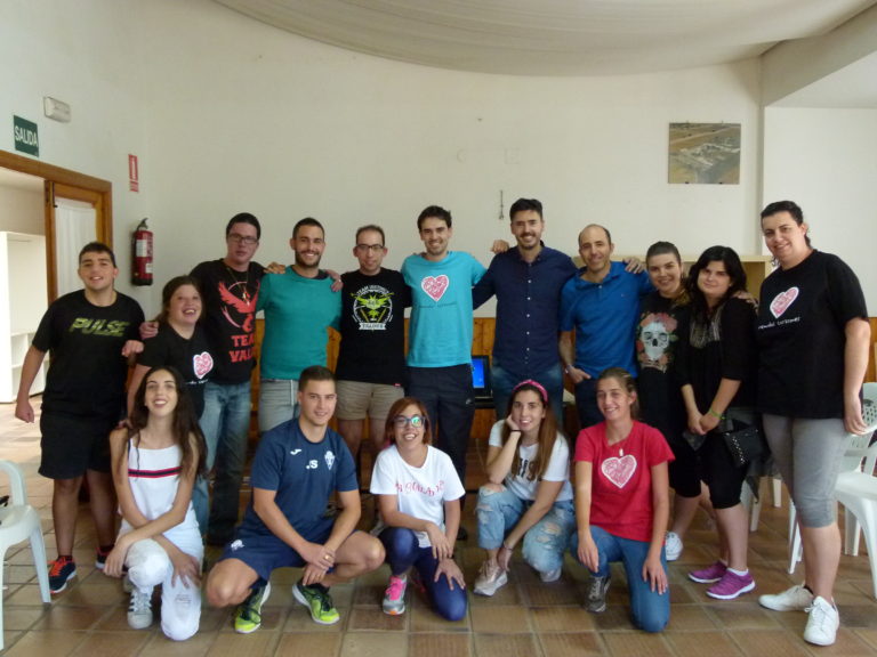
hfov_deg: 56.8
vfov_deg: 44.2
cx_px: 438
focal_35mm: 32
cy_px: 328
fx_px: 811
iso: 400
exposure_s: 1/50
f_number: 3
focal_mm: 5.8
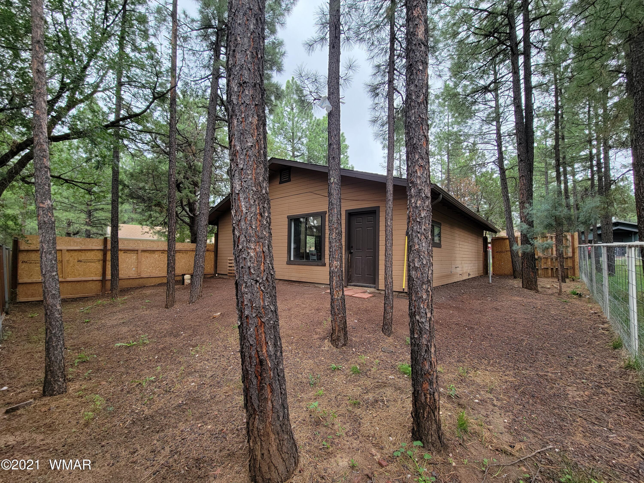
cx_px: 322
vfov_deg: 89.9
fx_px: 242
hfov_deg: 106.2
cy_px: 242
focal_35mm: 13
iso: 64
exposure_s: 1/59
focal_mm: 2.2
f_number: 2.2
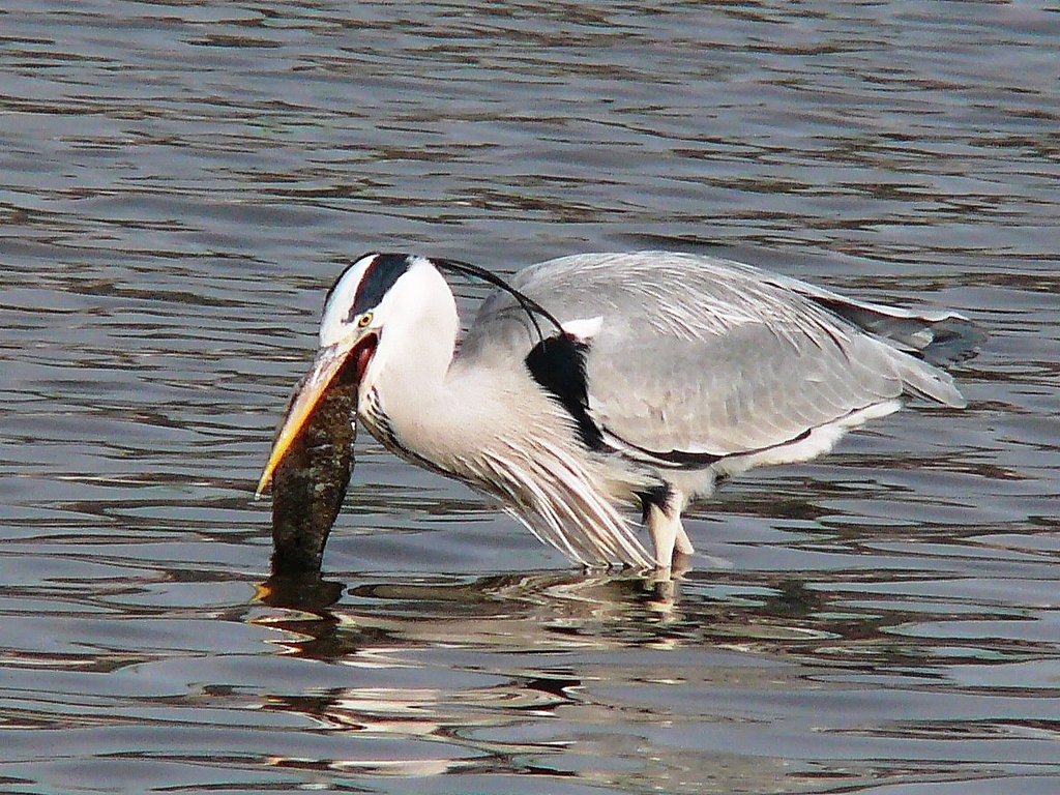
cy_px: 398
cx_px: 530
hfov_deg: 4.7
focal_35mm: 420
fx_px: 12861
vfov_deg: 3.5
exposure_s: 1/400
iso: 100
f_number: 7.1
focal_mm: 88.8
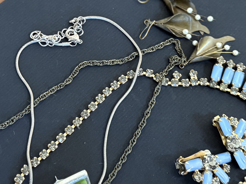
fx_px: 171
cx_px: 123
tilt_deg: -61.7
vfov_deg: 56.8
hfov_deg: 71.6
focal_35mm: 24
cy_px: 92
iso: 800
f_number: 1.78
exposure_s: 1/40
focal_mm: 6.76
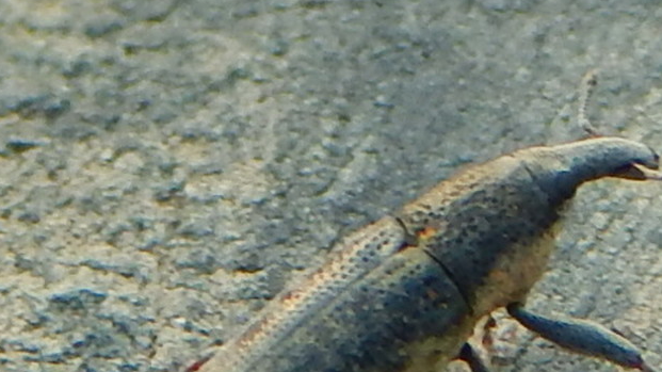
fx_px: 3440
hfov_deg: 11.0
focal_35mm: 196
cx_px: 431
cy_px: 327
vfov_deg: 6.2
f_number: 4.8
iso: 125
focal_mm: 23.4
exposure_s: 1/60
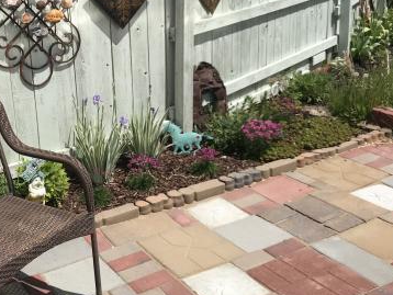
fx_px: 568
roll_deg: +2.2
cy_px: 97
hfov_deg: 37.7
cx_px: 128
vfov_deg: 28.9
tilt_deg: -14.9
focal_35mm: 50
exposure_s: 1/3831
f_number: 1.8
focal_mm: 3.99
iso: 20
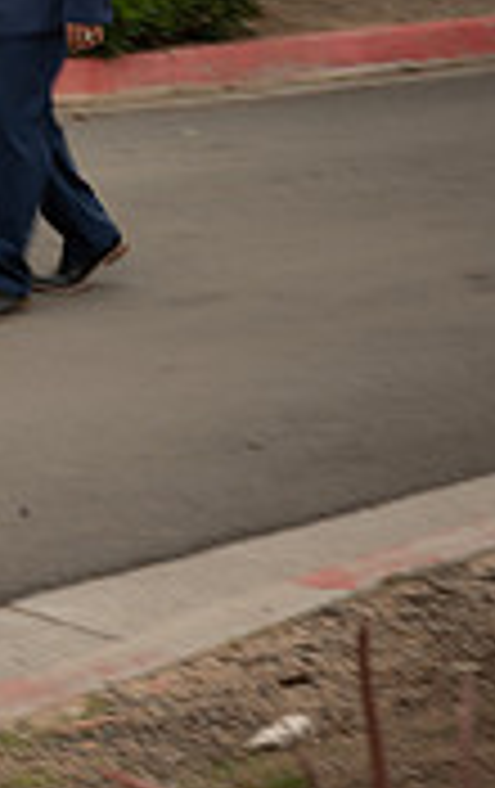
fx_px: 3934
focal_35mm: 183
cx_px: -158
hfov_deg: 7.1
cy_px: -153
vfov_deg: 11.2
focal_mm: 70
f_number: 16
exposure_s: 1/25
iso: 640
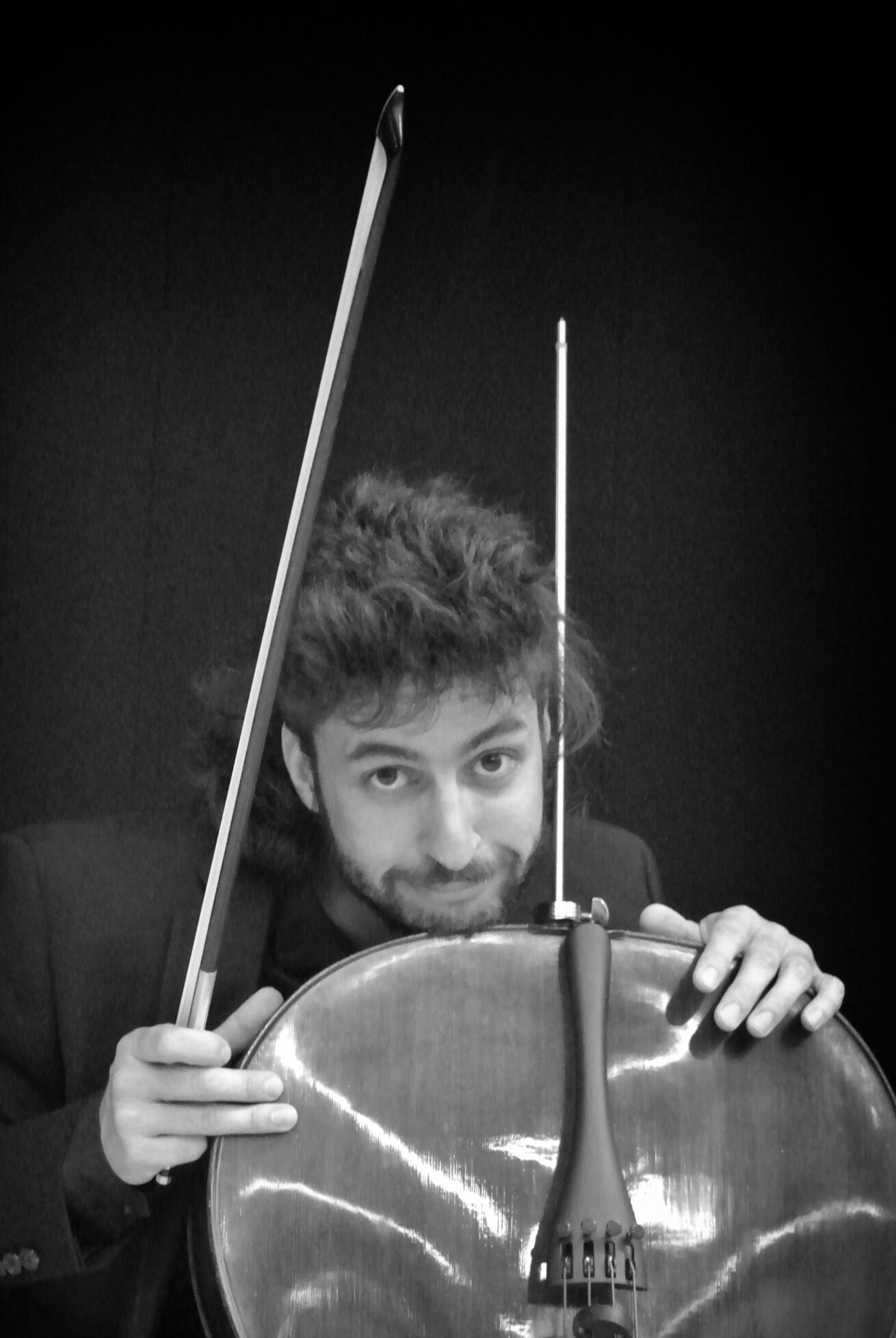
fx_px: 3944
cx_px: 373
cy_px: 833
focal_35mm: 106
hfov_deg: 13.0
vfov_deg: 19.2
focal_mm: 30
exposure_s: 1/50
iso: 6400
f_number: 3.8
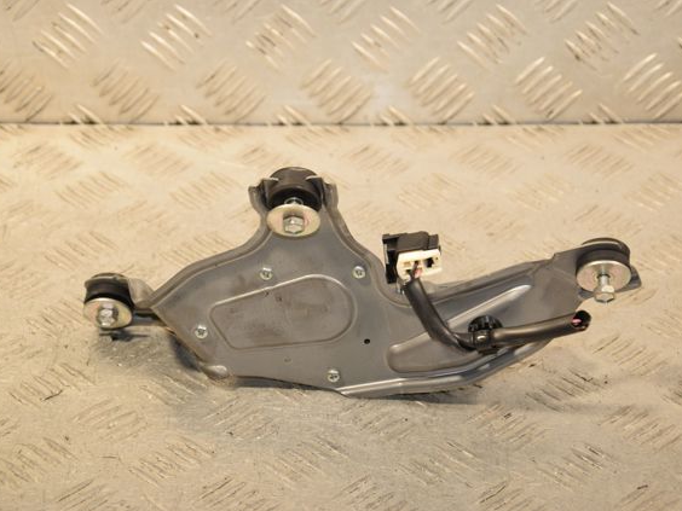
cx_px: 331
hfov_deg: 18.2
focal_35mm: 108
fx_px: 2128
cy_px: 256
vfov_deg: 13.7
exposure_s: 1/200
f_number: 6.3
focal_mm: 66
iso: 800
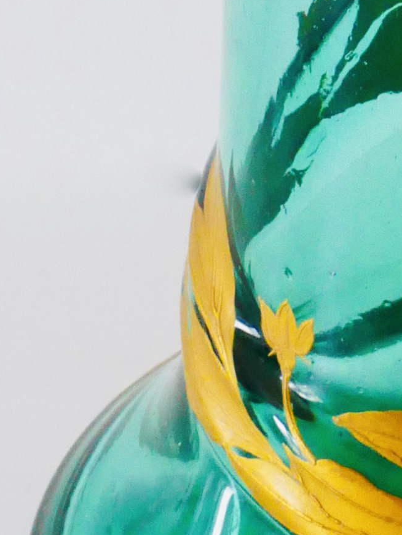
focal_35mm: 152
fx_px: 2352
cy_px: -451
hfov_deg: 9.7
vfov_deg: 11.9
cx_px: 435
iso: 800
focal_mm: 15
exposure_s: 1/15
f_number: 11
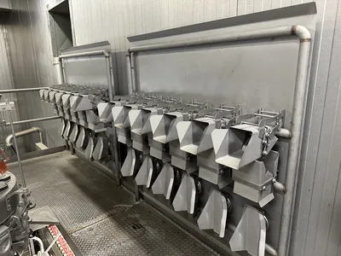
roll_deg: +1.6
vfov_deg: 56.8
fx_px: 236
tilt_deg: -12.5
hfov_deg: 71.6
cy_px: 128
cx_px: 170
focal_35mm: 24
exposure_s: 1/60
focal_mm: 6.86
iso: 500
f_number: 1.78
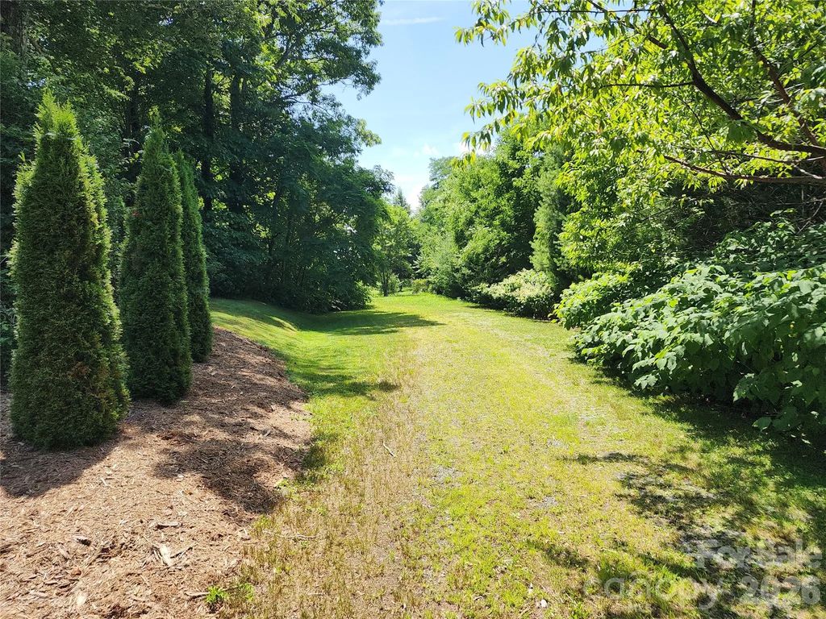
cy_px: 310
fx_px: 549
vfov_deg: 58.9
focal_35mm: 23
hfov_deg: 73.9
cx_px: 413
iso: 12
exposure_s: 1/468
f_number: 1.8
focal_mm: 6.4
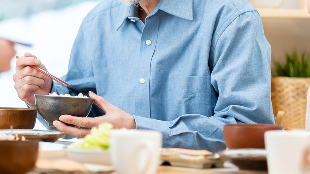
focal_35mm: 242
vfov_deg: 5.0
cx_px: 182
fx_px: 1989
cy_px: 6
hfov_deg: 8.9
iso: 640
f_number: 1.8
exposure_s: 1/200
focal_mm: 85
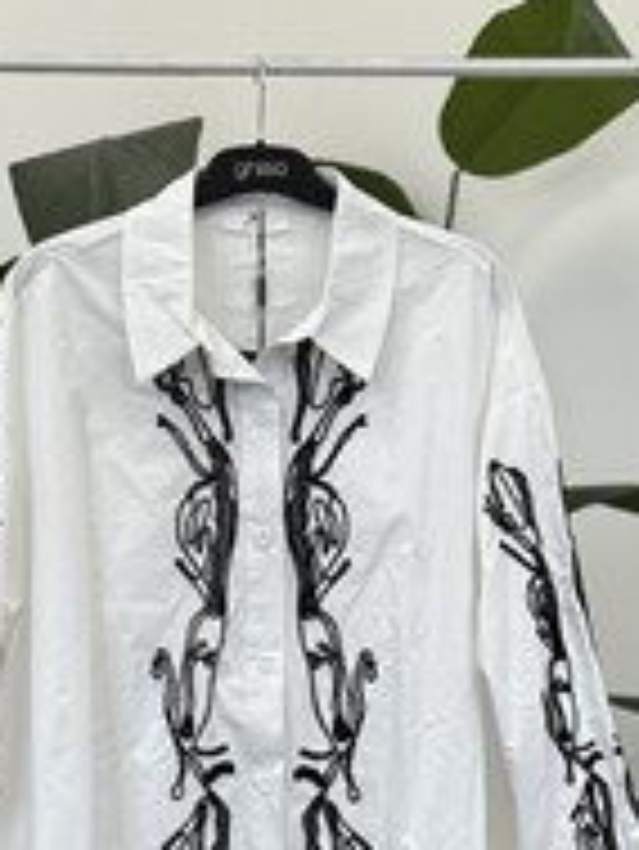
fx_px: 2581
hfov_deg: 14.1
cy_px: 807
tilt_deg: -6.7
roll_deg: +0.3
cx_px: 238
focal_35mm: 105
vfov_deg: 18.3
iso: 64
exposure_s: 1/193
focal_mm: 6.76
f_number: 1.78
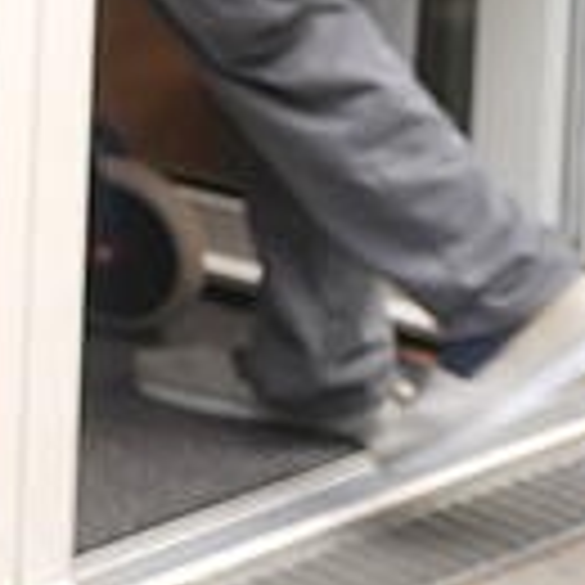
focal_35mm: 186
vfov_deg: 8.9
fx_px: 3556
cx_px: -1048
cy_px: -565
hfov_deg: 8.2
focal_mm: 35
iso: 50
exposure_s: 1/125
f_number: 2.8
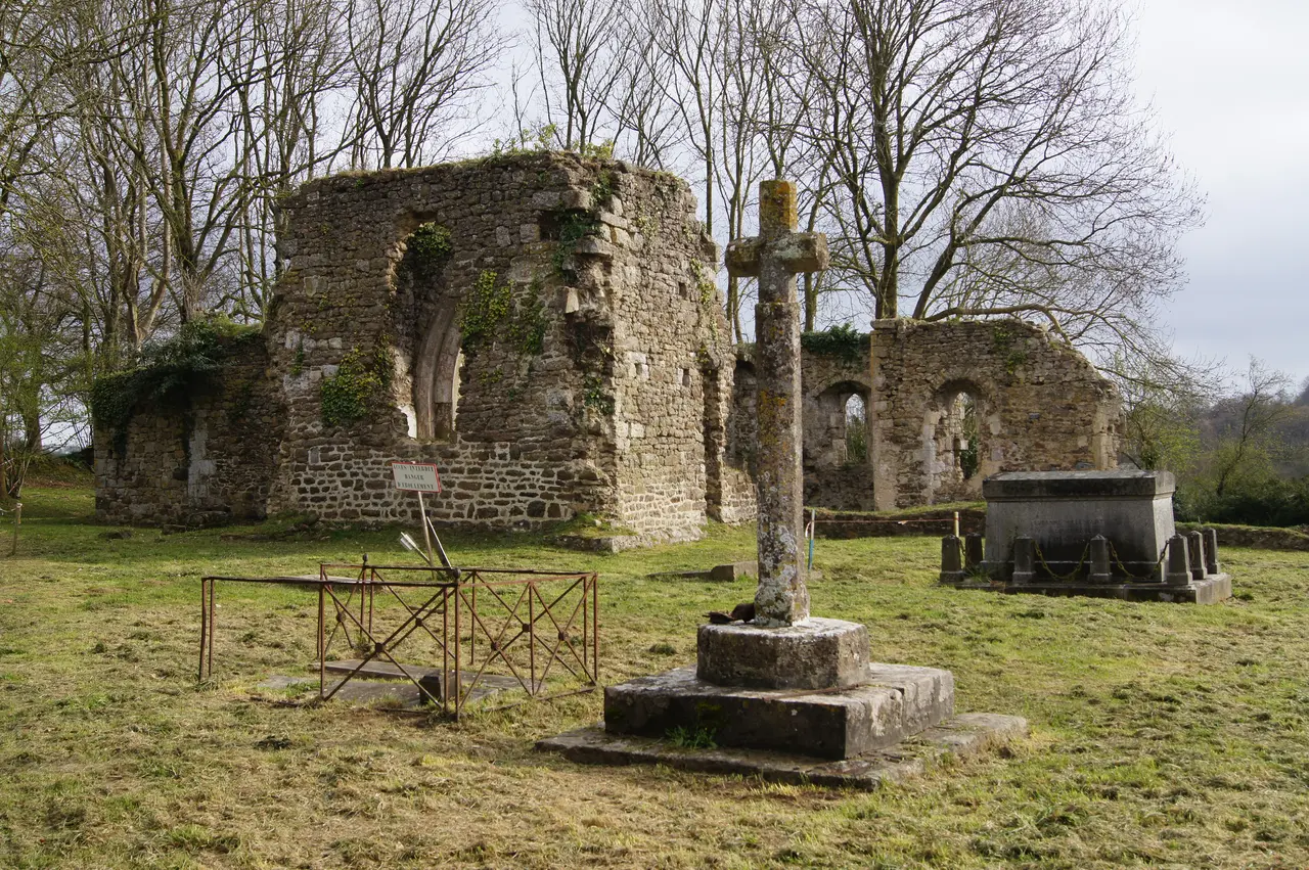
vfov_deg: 31.8
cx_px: 654
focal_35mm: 42
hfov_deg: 46.4
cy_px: 435
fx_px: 1526
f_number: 9
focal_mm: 28
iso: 100
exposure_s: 1/60
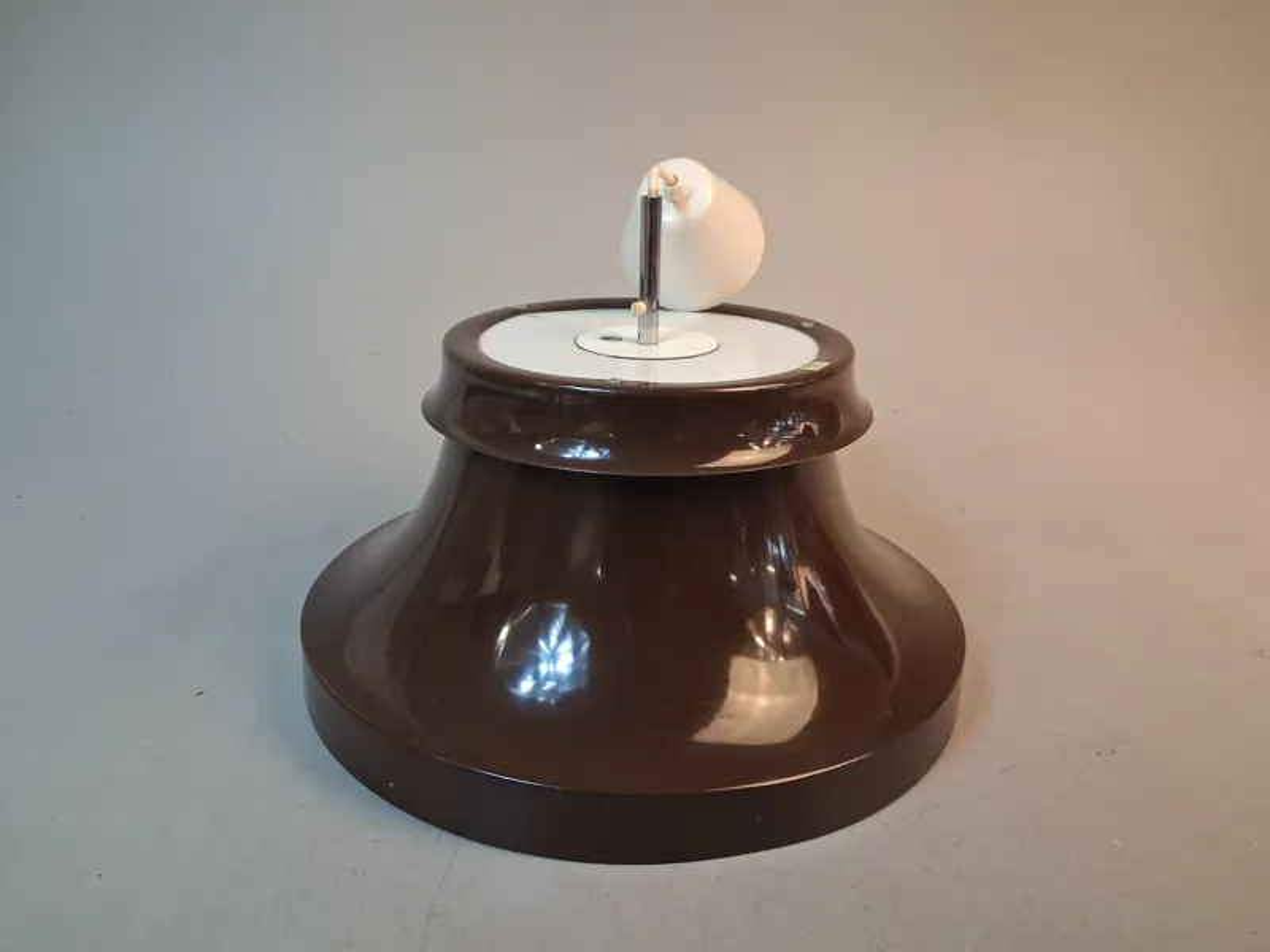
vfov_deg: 51.4
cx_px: 635
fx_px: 991
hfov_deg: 65.3
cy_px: 476
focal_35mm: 27
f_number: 1.8
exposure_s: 1/50
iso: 320
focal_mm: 4
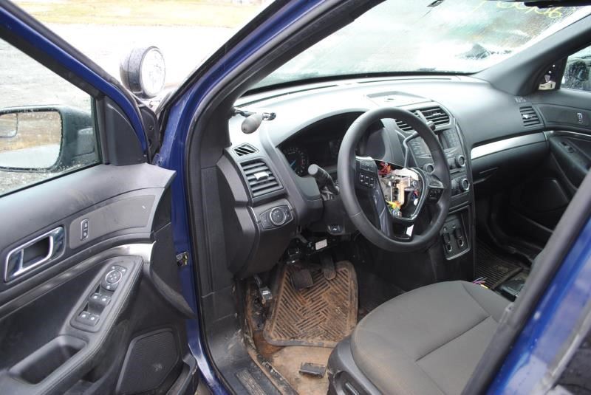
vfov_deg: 48.0
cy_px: 198
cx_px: 296
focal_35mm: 27
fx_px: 444
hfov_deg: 67.3
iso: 200
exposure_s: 1/40
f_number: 3.5
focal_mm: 18
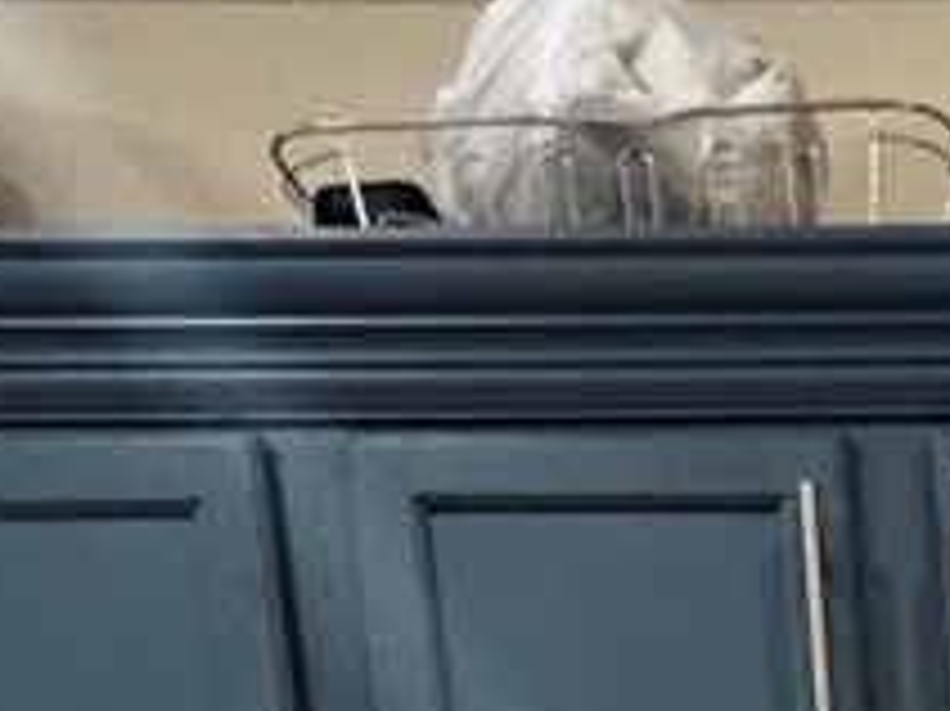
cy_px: 2218
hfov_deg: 16.6
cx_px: 1481
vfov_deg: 9.9
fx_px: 2907
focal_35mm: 106
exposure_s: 1/60
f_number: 2.2
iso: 640
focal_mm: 2.22
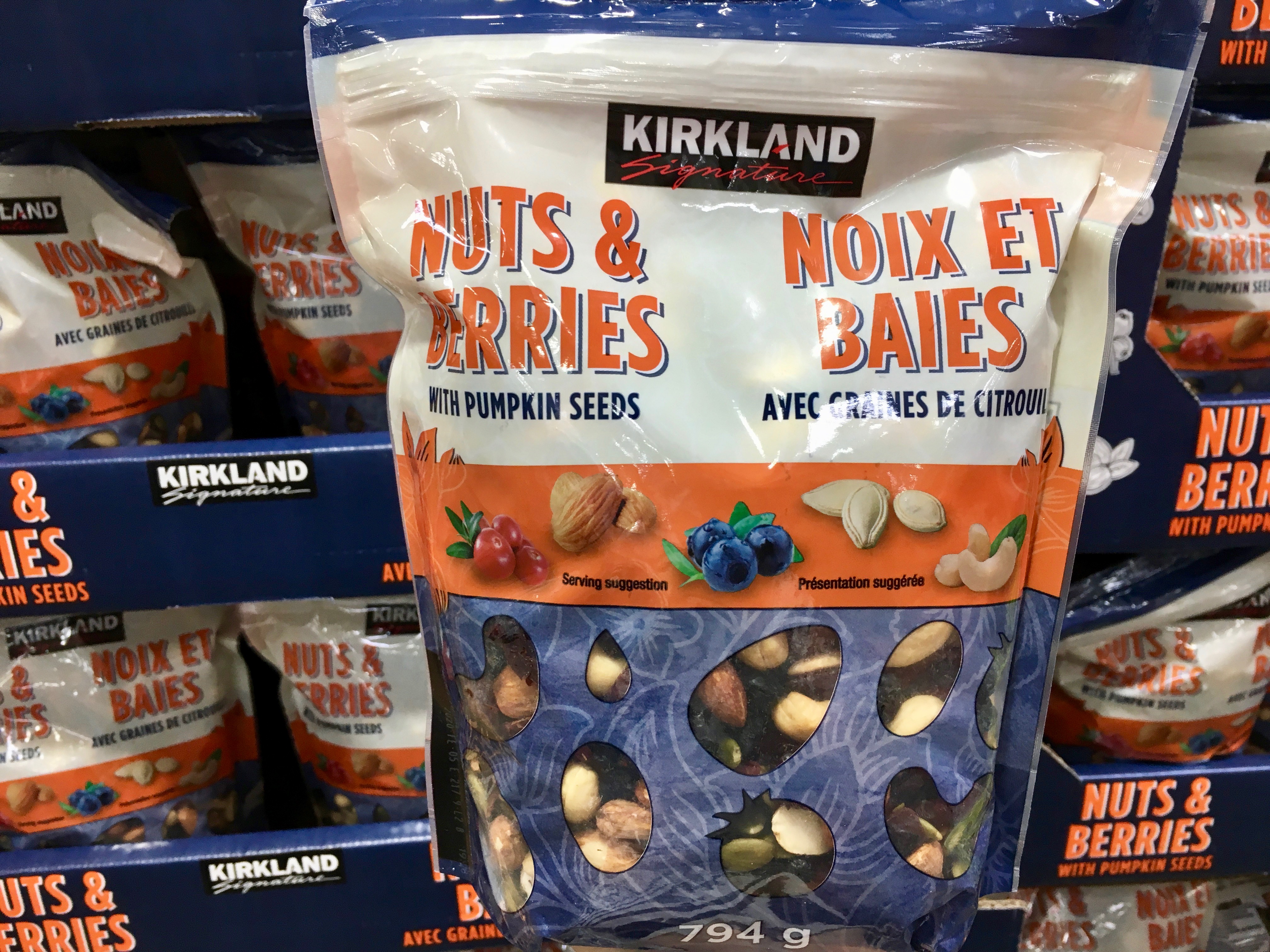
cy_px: 476
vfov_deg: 48.2
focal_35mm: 29
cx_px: 635
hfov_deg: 61.7
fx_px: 1064
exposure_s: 1/30
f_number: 2.2
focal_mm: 4.15
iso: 50
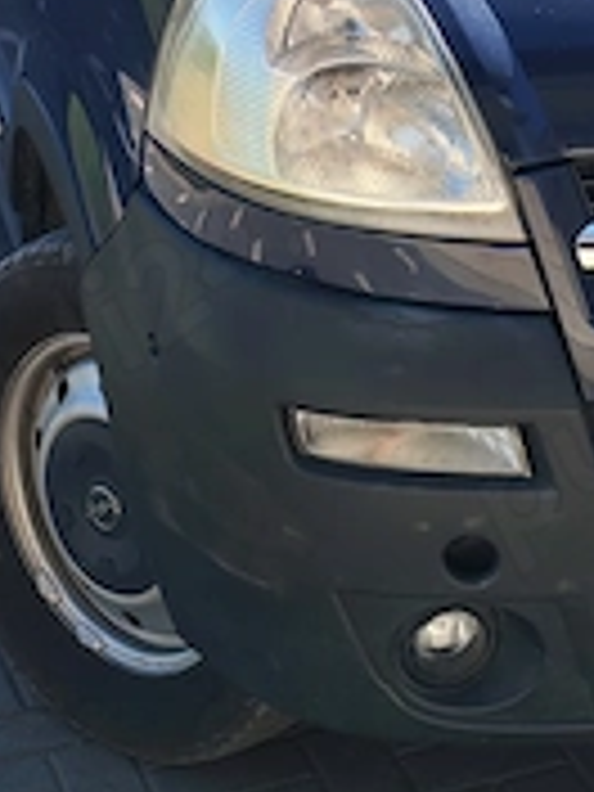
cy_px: -216
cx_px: 446
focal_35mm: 123
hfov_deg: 12.0
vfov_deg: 15.3
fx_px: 2814
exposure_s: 1/790
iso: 50
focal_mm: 6.12
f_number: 1.9
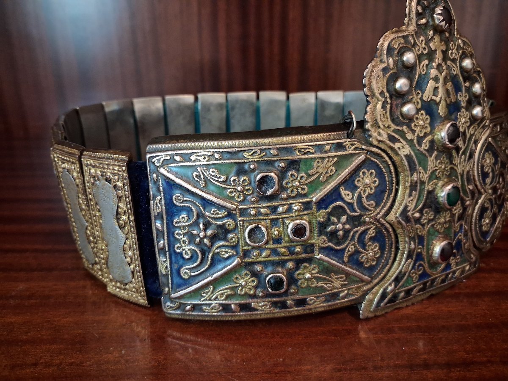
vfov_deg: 51.4
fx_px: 396
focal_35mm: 27
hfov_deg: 65.3
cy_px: 190
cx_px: 254
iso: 640
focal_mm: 4
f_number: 1.8
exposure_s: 1/25
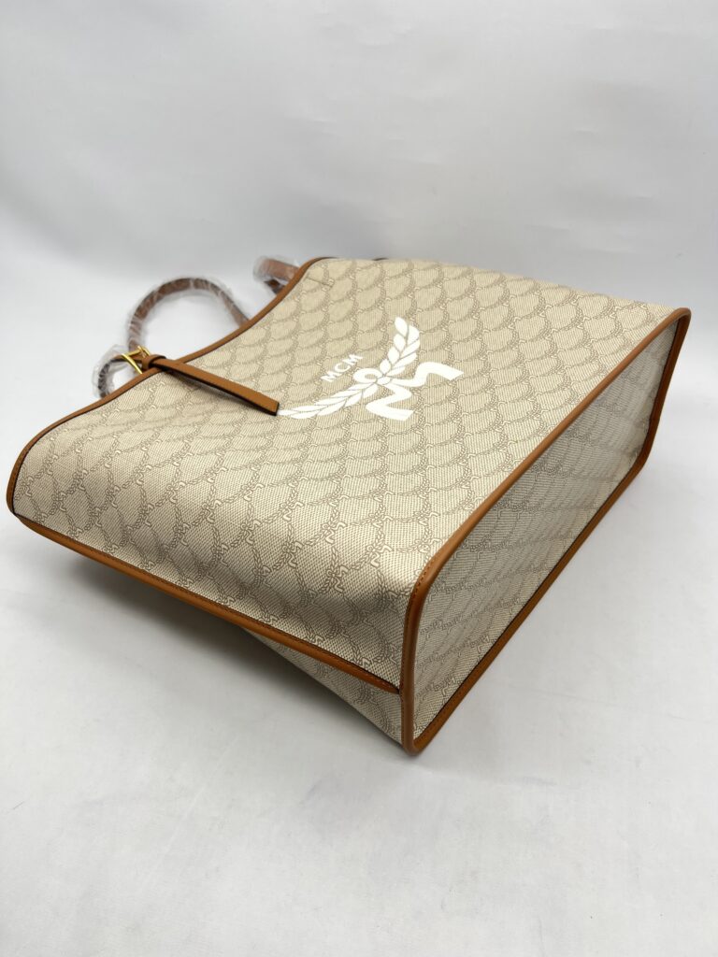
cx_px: 359
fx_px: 719
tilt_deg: -39.8
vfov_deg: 67.3
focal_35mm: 26
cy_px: 478
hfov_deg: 53.1
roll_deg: -0.2
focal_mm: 5.7
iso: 50
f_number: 1.5
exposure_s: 1/170
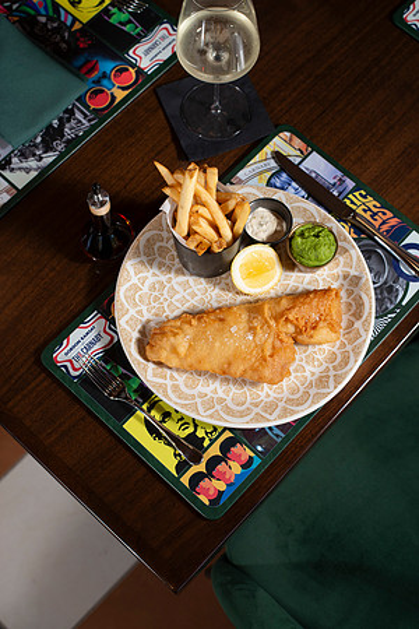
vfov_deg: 39.6
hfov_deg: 27.0
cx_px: 210
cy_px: 314
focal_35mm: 50
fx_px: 873
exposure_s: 1/250
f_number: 5
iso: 250
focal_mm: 50
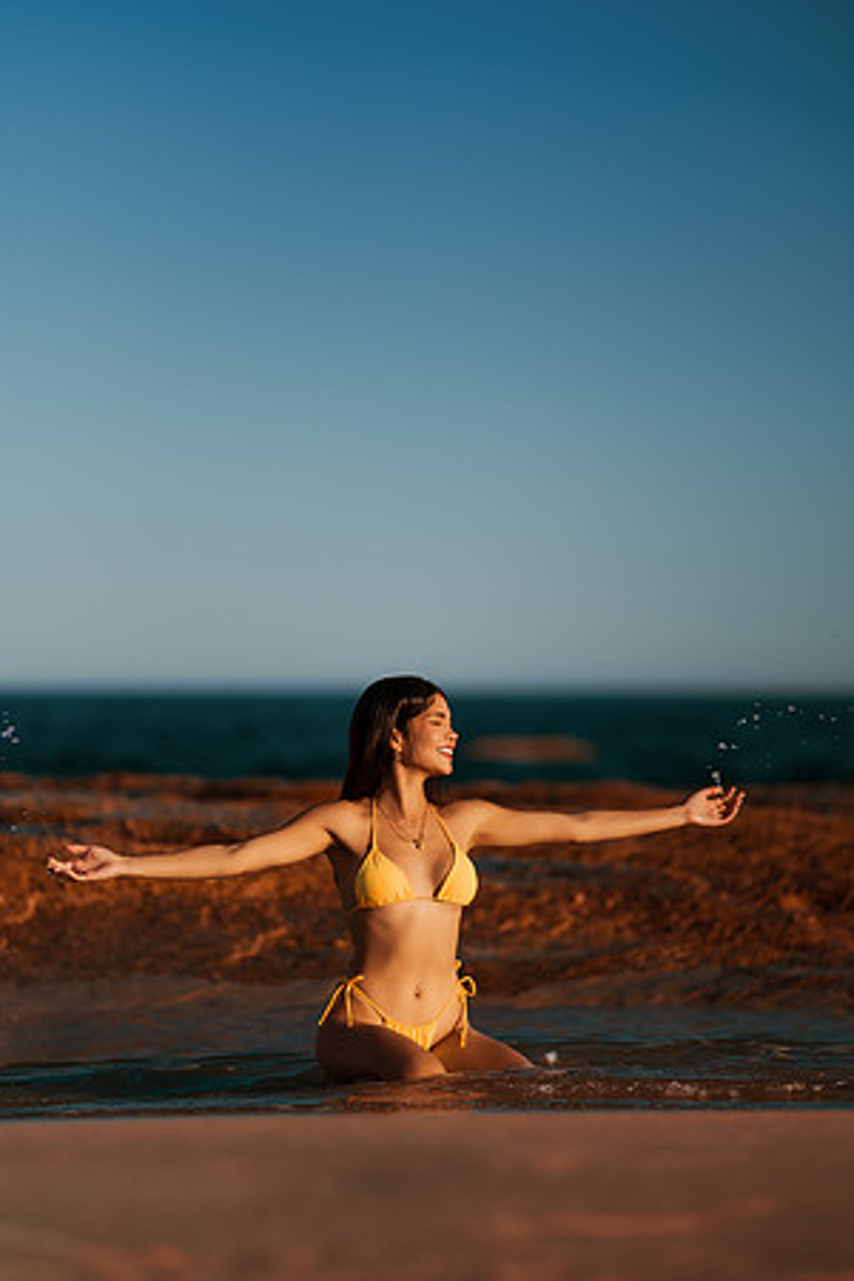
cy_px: 640
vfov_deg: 15.2
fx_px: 4803
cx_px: 427
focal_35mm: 135
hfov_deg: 10.2
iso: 100
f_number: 1.8
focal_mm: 135
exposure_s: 1/5000
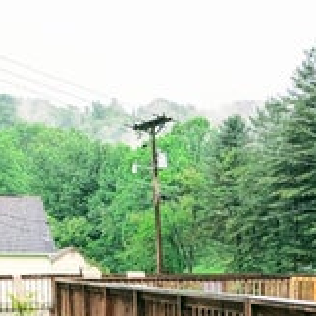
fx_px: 578
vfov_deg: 28.2
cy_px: 336
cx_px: 249
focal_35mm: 56
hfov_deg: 29.9
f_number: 1.95
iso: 41
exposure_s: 1/492
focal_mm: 2.23
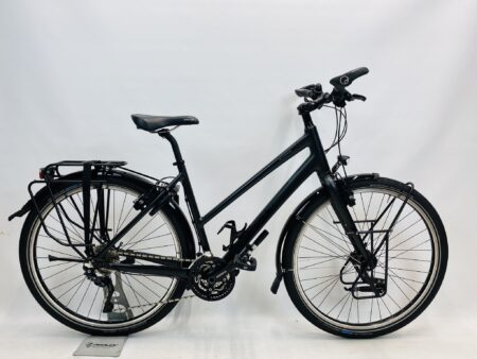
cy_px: 180
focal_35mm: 26
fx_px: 358
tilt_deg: -5.3
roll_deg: -0.3
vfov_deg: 53.1
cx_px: 238
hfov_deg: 67.3
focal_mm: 4.25
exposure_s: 1/100
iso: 50
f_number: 1.8
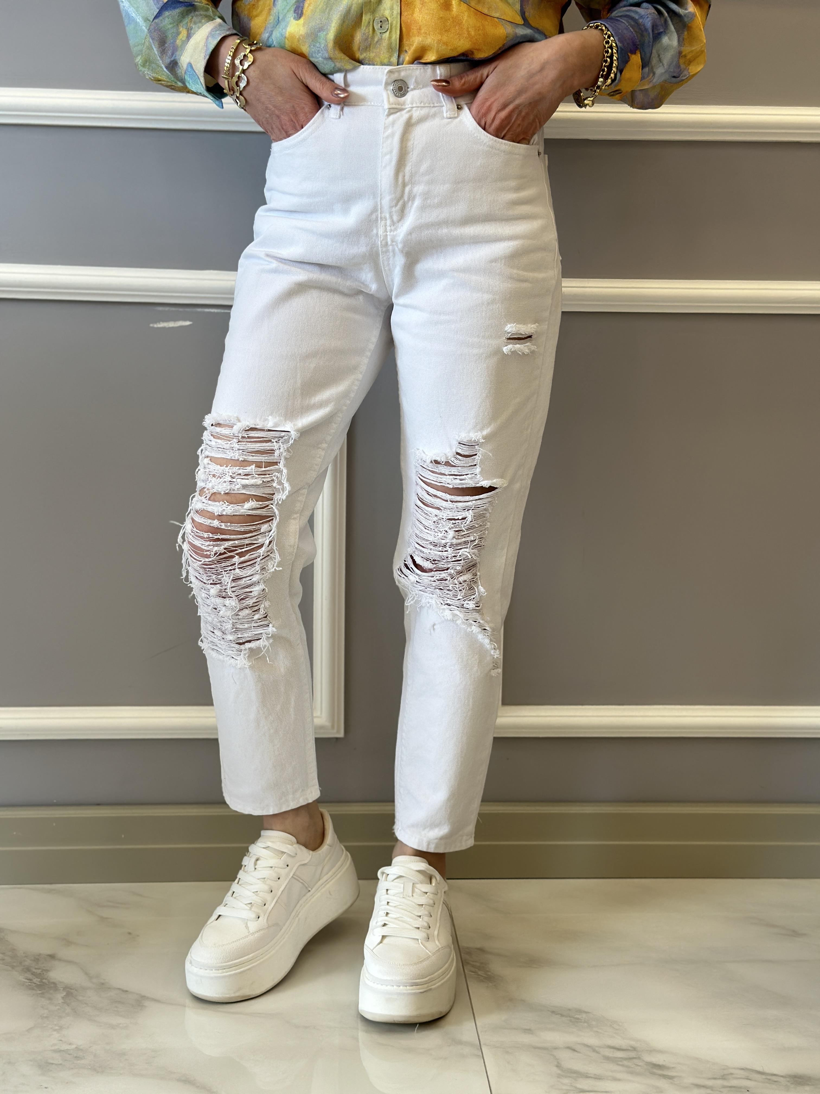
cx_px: 410
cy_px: 547
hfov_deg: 30.3
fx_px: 1516
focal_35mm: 48
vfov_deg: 39.7
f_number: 1.78
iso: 80
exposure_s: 1/233
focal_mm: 6.86
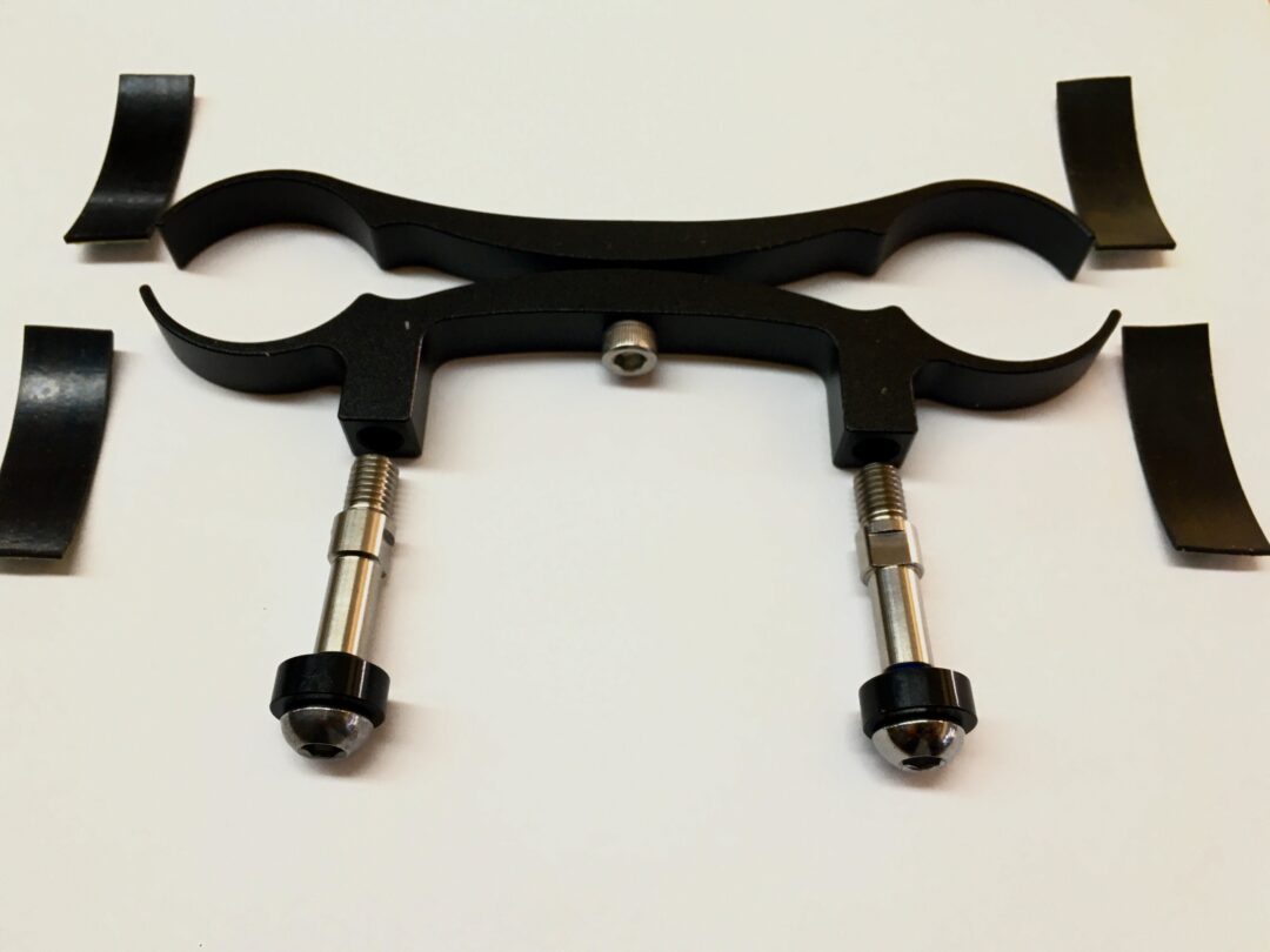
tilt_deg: -58.6
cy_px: 476
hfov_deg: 61.7
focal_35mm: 29
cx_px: 635
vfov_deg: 48.2
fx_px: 1064
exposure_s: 1/33
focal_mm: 4.15
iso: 40
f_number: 2.2
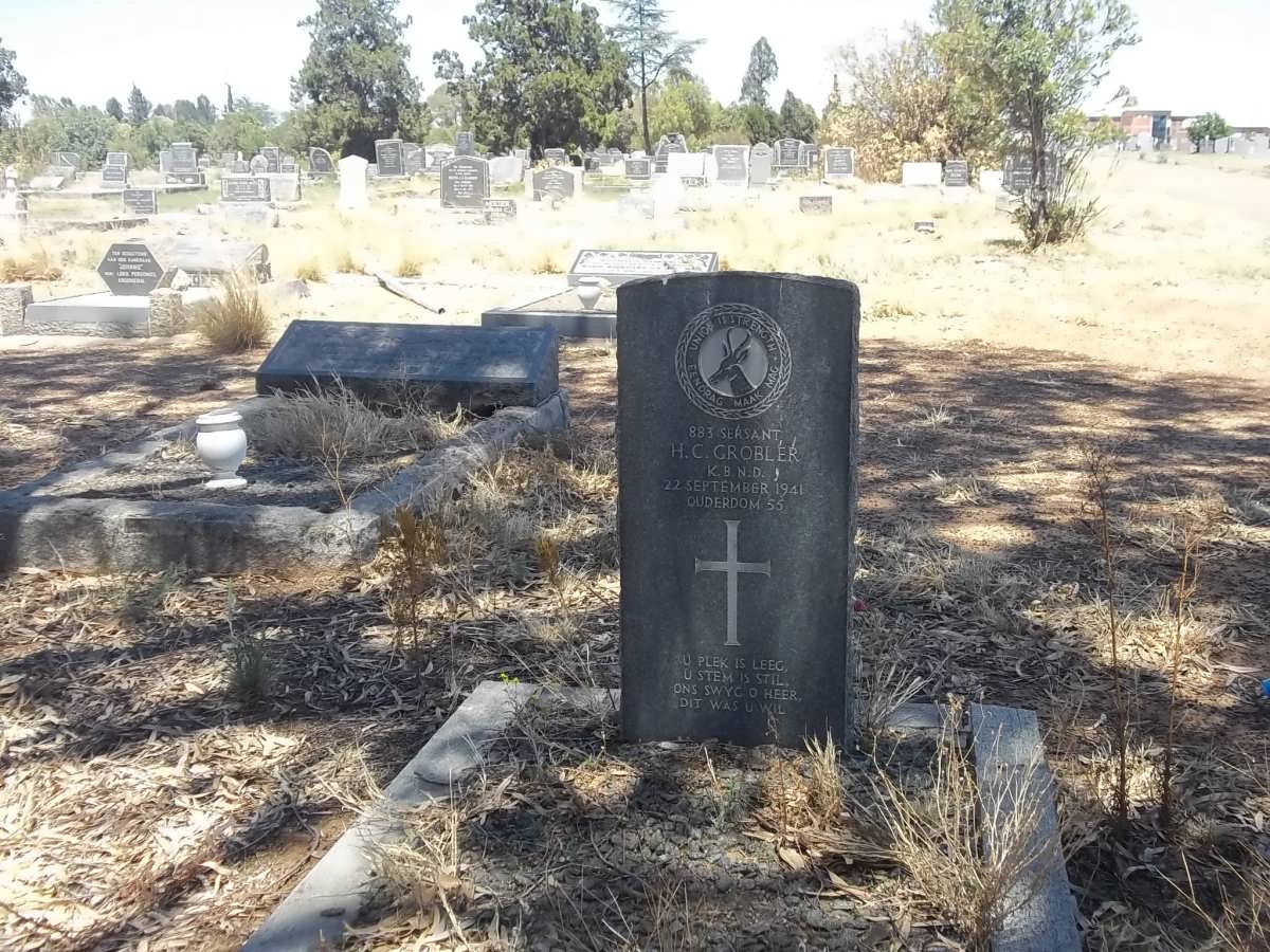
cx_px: 635
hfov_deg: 46.8
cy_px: 476
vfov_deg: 36.0
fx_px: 1468
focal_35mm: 40
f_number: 3.2
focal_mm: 7.1
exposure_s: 1/400
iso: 80
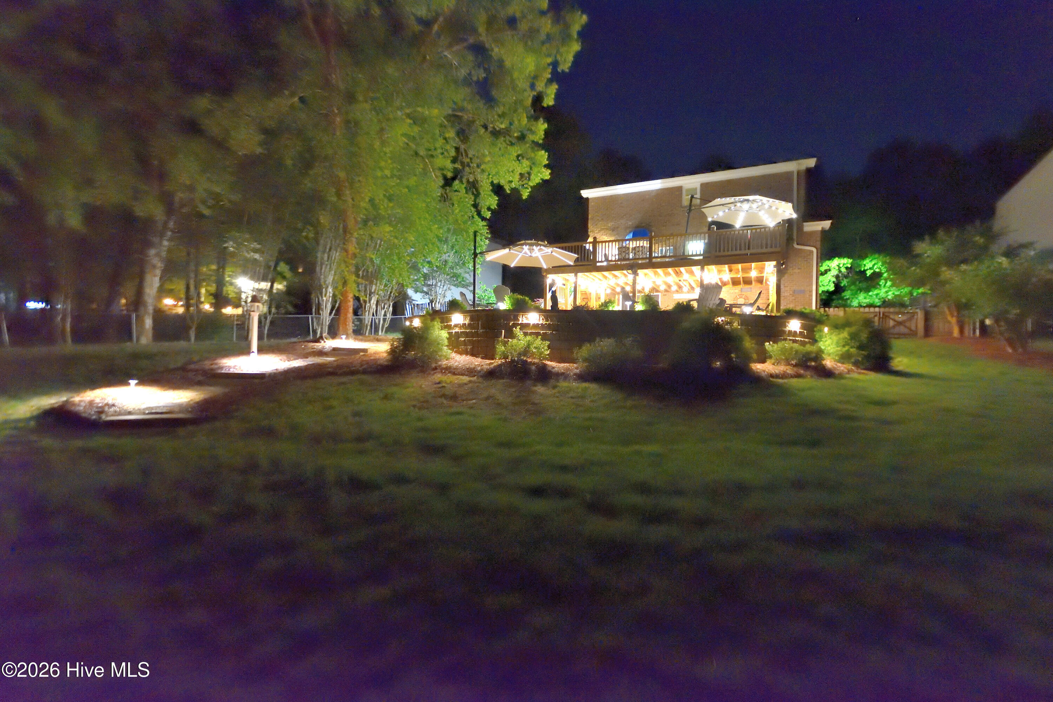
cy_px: 351
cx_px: 526
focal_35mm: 15
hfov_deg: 100.4
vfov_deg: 77.3
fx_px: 439
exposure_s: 1/2.5
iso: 3200
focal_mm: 10
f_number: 4.5
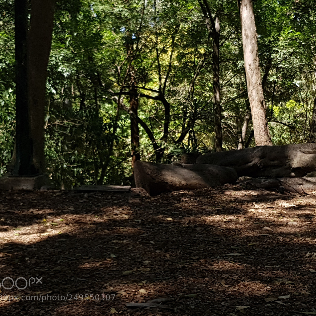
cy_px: 159
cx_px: 189
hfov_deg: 52.2
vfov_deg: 52.5
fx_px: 320
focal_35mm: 31
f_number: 1.7
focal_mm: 4.2
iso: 50
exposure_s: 1/500
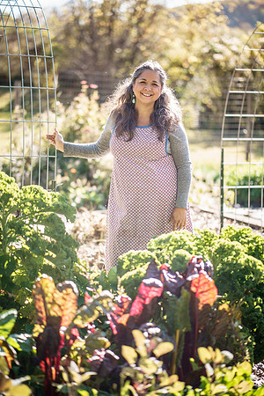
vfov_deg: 23.9
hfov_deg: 16.1
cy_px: 198
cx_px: 132
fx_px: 935
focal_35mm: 85
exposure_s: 1/250
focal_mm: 85
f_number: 1.8
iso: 50
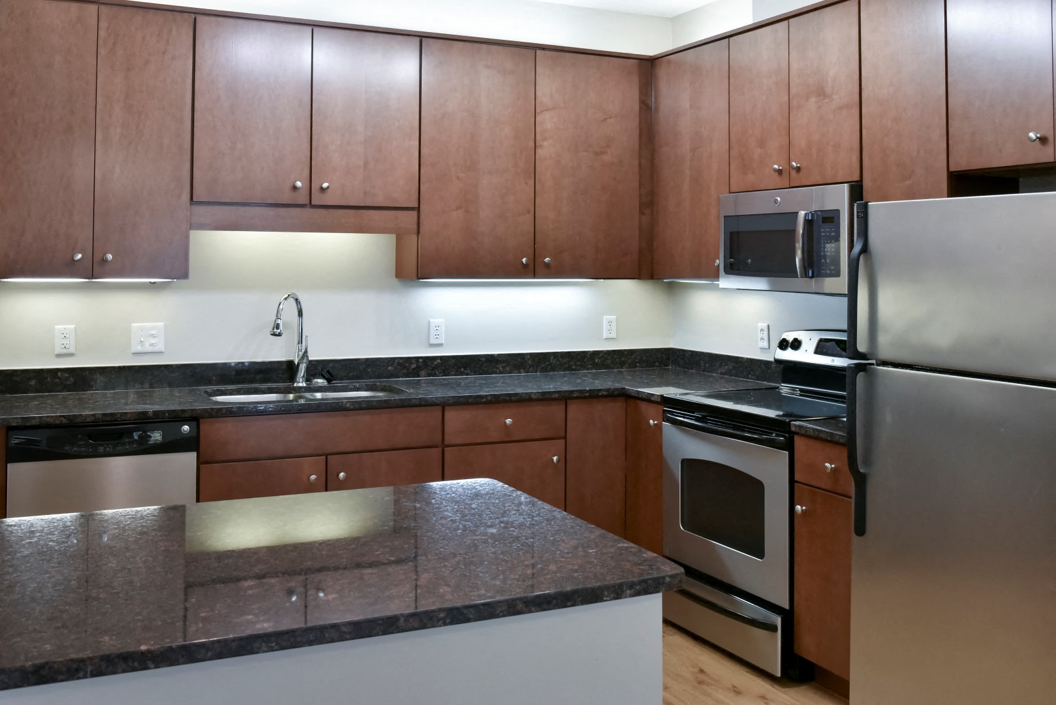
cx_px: 528
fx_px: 998
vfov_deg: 38.9
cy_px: 352
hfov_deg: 55.8
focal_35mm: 34
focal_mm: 34
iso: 1250
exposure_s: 1/40
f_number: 10
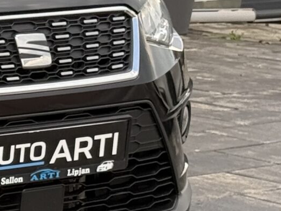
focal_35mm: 234
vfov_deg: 6.3
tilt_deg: -3.4
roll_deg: -0.2
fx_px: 1900
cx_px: -346
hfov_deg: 7.9
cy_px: -12
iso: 100
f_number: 1.78
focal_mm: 6.76
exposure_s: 1/687
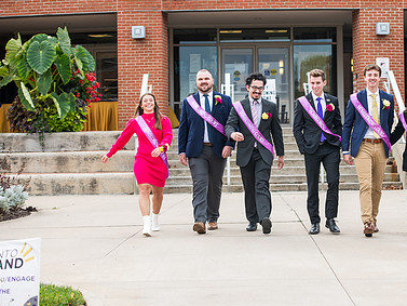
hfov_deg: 17.6
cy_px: 130
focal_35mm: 111
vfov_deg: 13.3
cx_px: 311
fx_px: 1306
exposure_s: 1/400
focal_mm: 75
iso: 250
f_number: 4.5
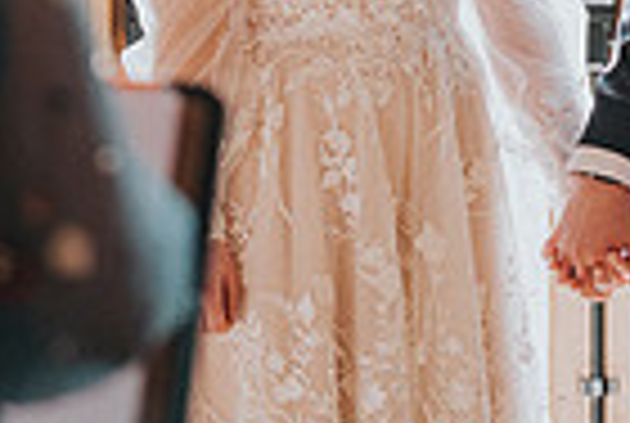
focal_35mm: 412
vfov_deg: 3.3
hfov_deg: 5.0
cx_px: 322
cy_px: -312
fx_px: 7225
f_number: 1.8
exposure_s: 1/250
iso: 500
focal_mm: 85
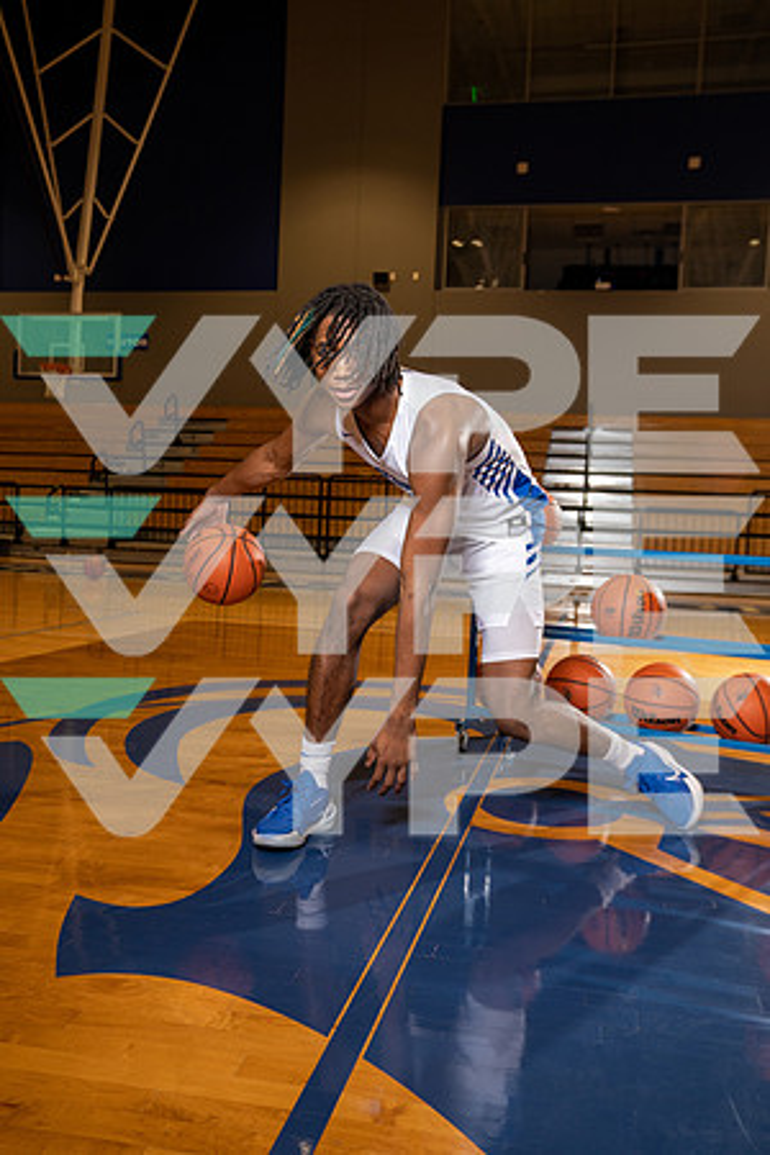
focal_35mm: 32
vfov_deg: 58.7
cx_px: 385
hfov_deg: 41.1
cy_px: 578
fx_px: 1027
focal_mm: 32
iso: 400
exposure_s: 1/250
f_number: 4.5
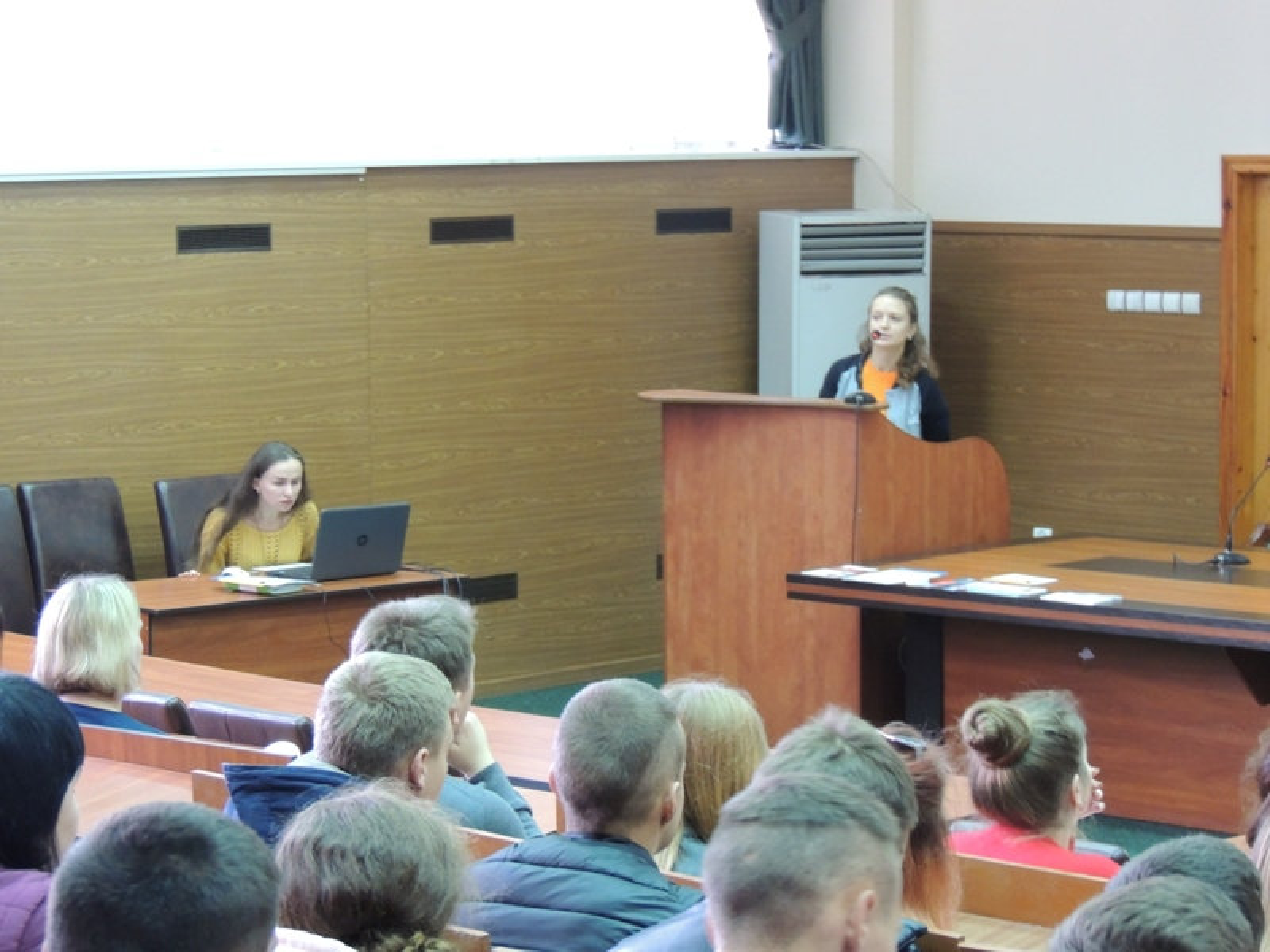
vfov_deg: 14.1
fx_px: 3852
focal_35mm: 105
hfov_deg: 18.7
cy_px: 476
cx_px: 635
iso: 800
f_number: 4.2
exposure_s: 1/10
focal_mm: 18.7
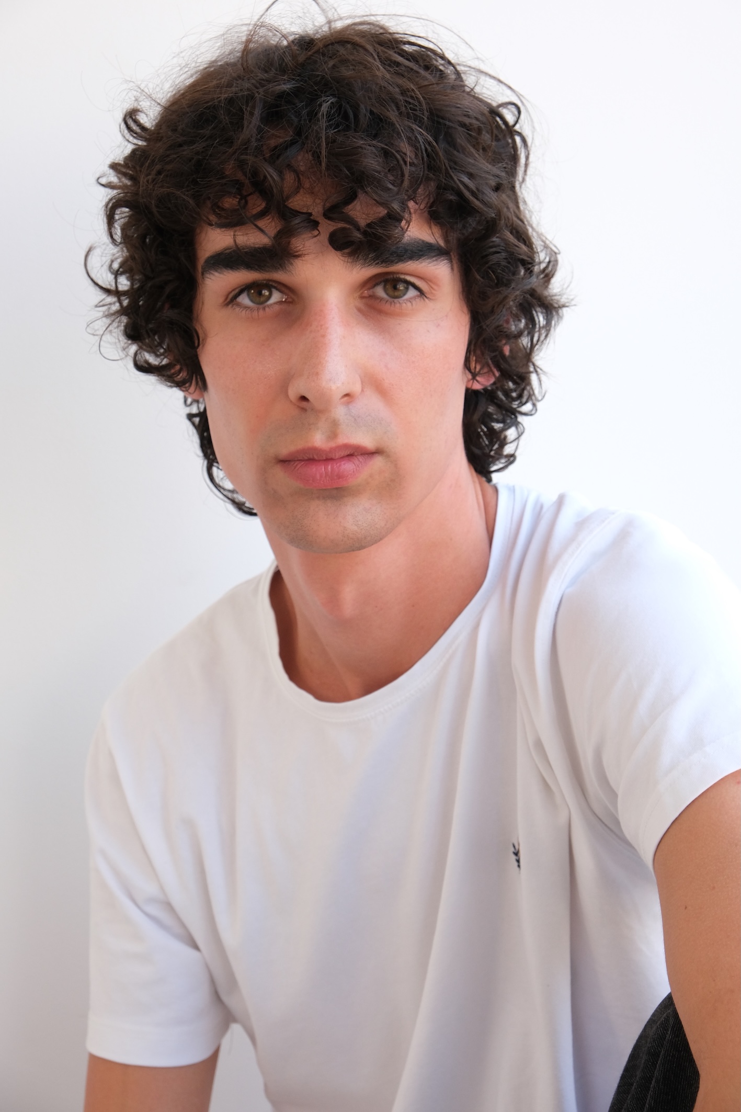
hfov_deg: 16.5
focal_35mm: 83
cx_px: 370
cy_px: 556
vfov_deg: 24.5
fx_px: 2563
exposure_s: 1/125
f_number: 8
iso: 1250
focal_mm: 55
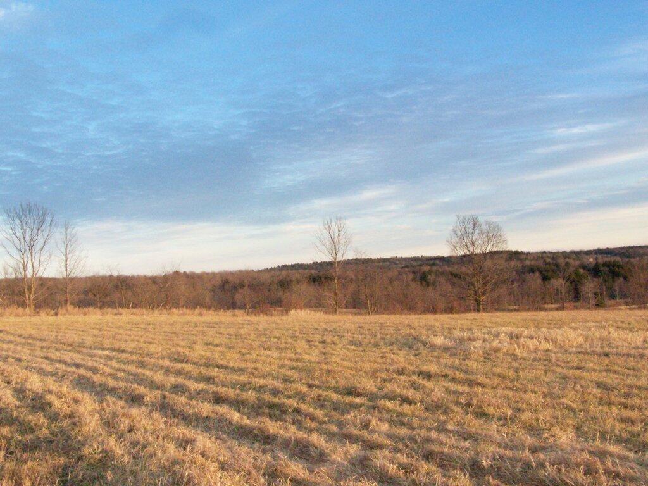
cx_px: 324
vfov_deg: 37.7
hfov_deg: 49.0
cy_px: 243
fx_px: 711
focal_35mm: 38
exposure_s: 1/200
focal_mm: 6.3
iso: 400
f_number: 8
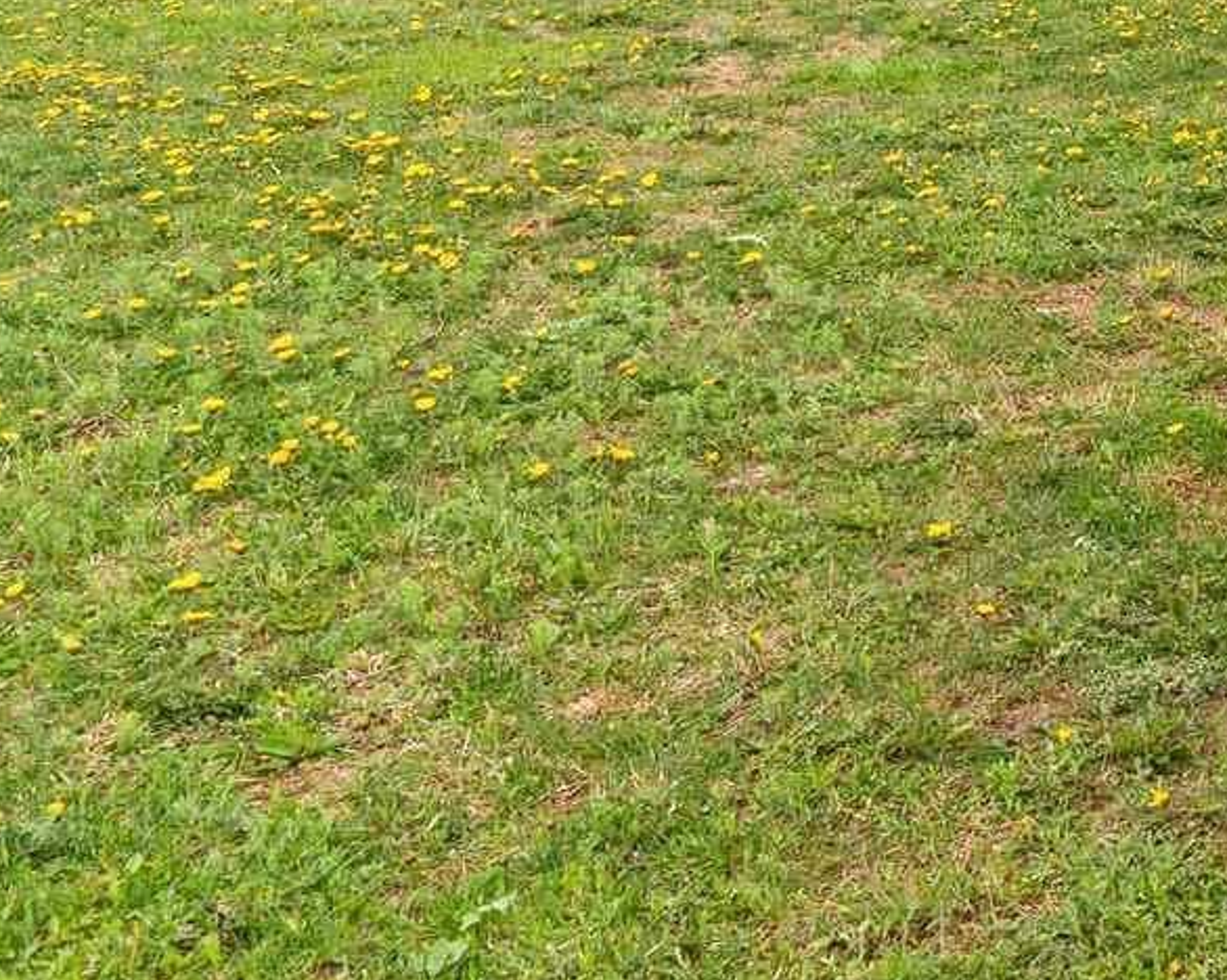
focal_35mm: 64
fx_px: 2323
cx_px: 1742
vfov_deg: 22.1
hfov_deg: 24.4
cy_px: -184
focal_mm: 13
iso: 200
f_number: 5.6
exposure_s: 1/400
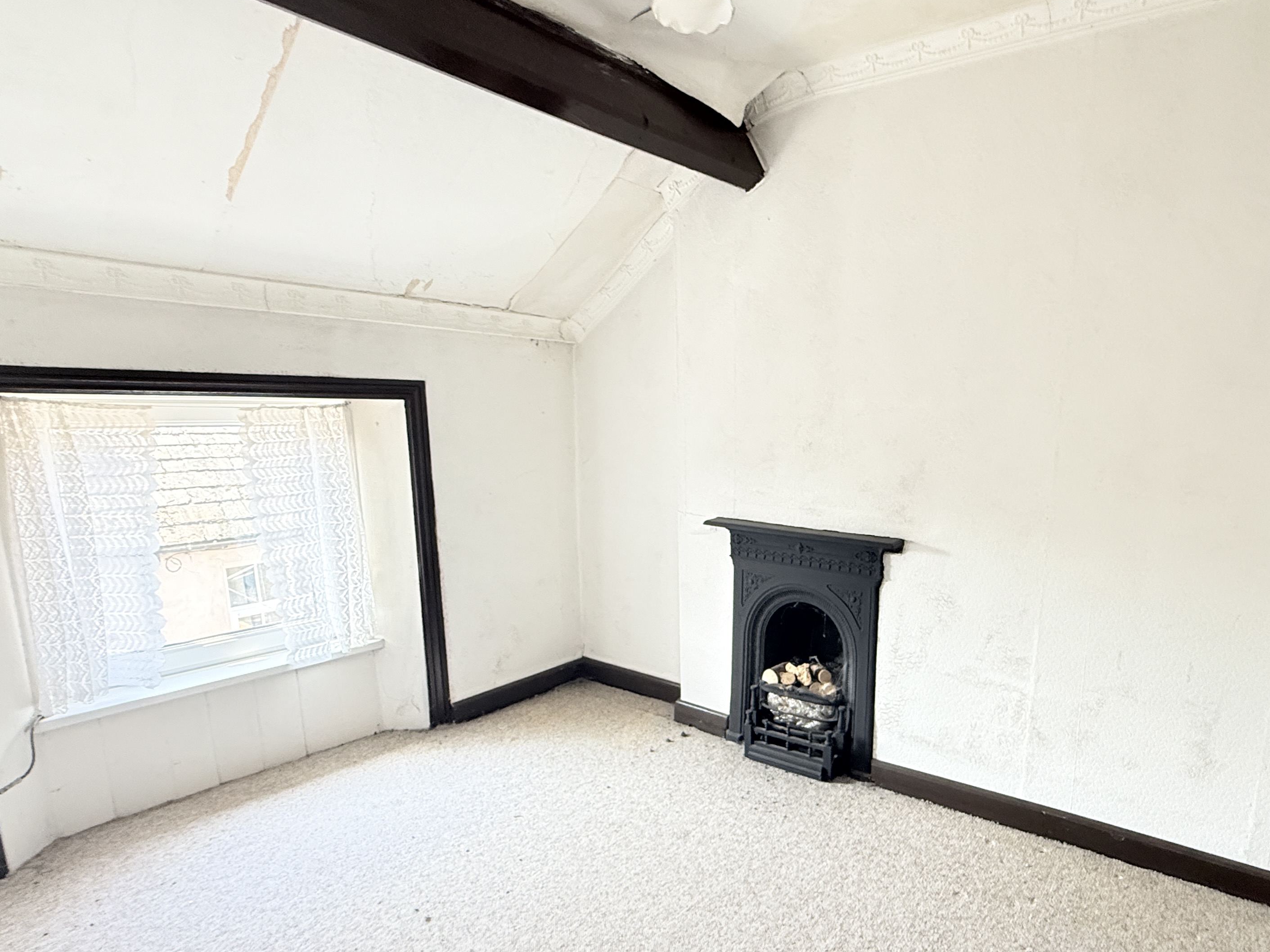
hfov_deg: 80.6
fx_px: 734
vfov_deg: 65.6
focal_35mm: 20
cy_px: 546
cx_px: 770
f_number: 2.2
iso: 320
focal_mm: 2.22
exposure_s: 1/71
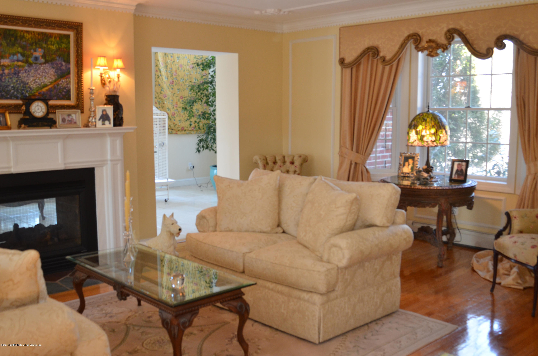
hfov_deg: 53.2
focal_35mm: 36
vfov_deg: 36.7
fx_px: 537
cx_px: 269
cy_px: 178
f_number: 4
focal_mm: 24
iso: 800
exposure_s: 1/60
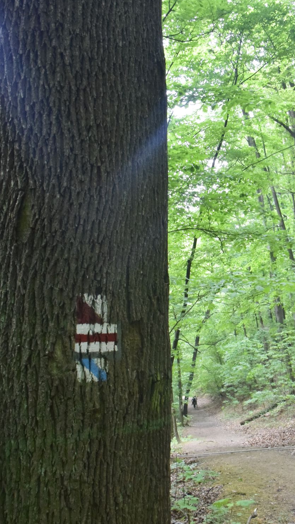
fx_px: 528
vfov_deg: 52.5
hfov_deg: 31.0
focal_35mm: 38
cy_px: 309
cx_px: 190
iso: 2200
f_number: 13
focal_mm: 18
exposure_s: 1/60
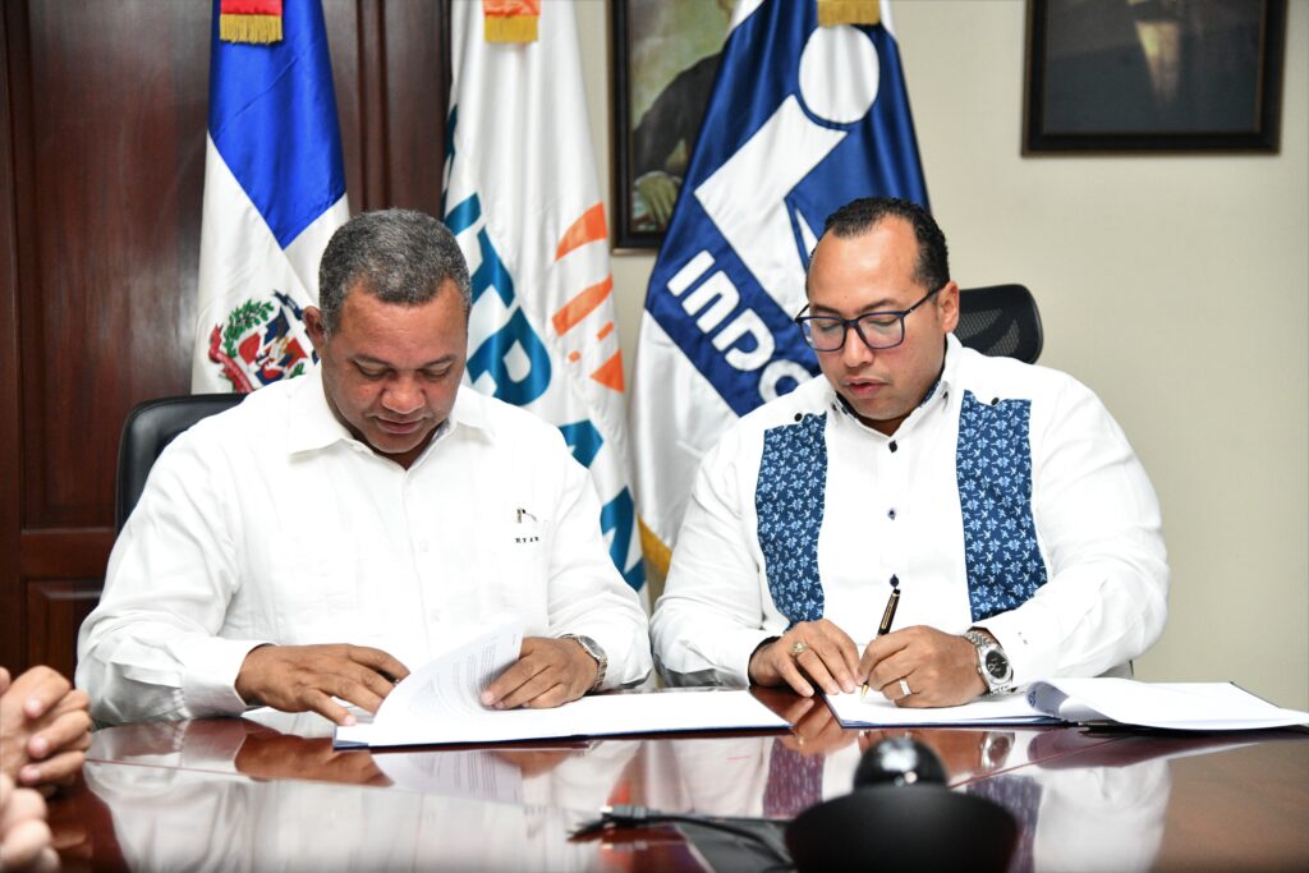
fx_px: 2364
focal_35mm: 65
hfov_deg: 31.0
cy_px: 436
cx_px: 654
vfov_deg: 20.9
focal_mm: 65
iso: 3200
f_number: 4
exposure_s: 1/320
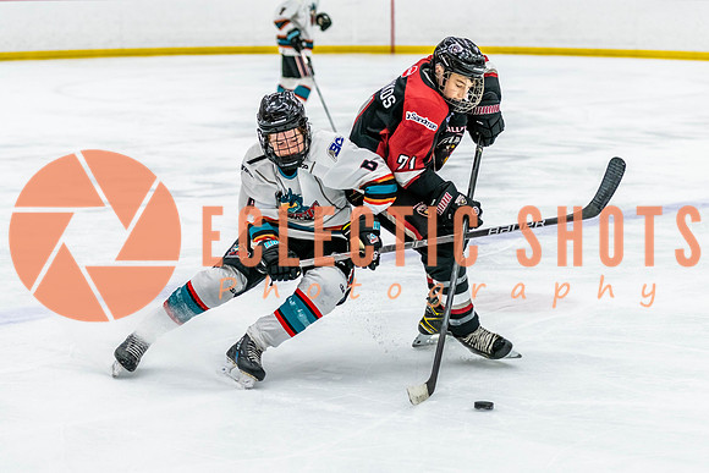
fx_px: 2112
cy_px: 266
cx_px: 413
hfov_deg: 19.0
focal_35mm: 107
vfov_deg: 12.8
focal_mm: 90
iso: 2200
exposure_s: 1/640
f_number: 2.8
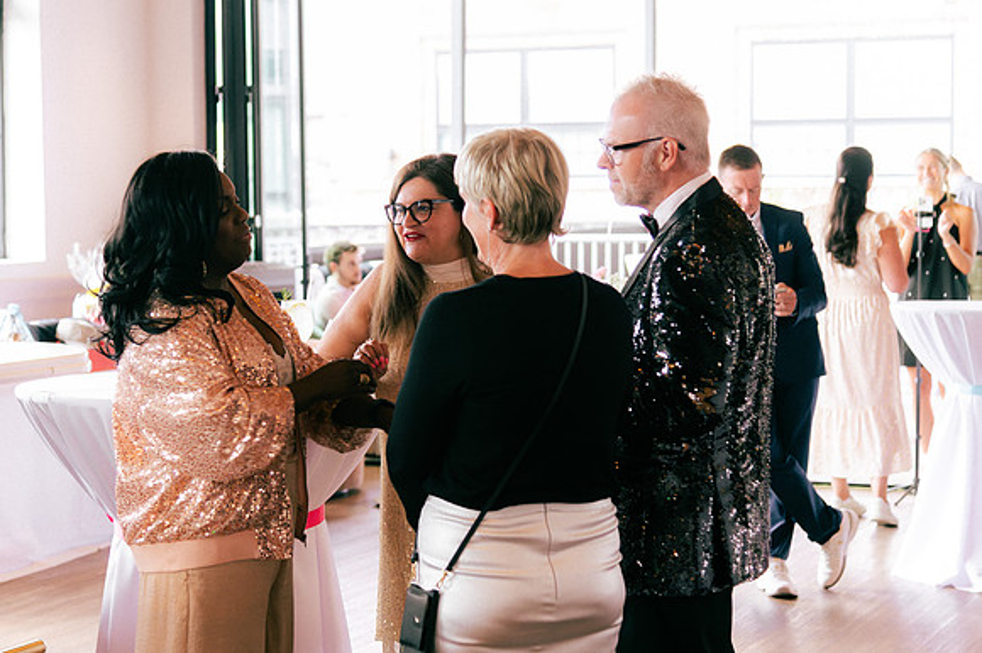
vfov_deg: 16.8
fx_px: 2211
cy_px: 326
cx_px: 383
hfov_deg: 25.0
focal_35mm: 81
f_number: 4
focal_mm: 65
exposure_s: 1/160
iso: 3200
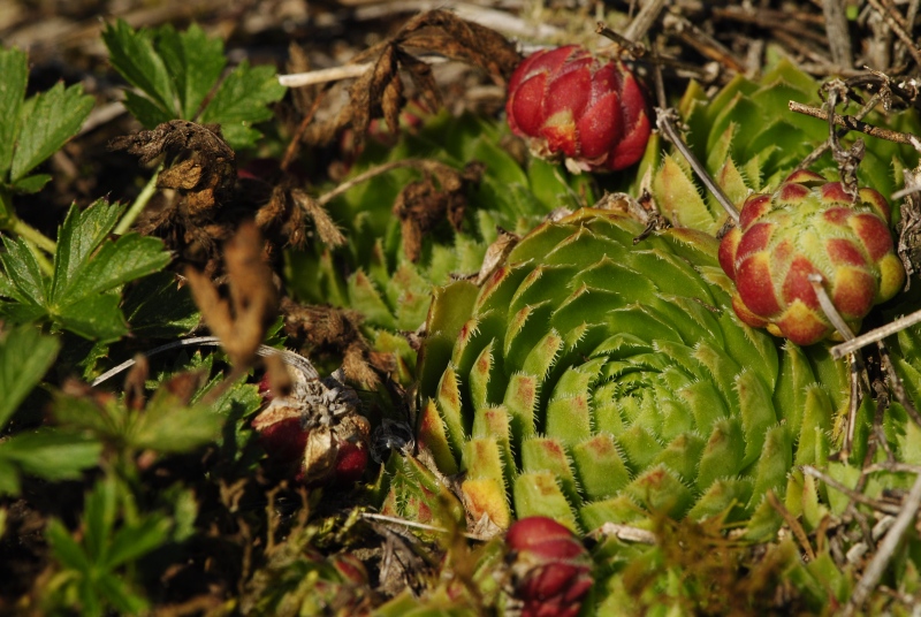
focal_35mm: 128
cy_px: 308
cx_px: 460
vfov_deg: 10.8
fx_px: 3267
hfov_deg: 16.0
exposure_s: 1/320
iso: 200
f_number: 13
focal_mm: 85
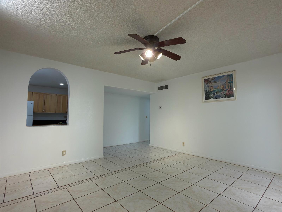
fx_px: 147
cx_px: 141
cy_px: 106
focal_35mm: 18
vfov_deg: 71.6
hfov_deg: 87.8
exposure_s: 1/120
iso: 100
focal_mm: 2.22
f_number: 2.2
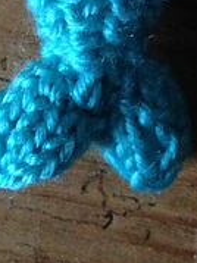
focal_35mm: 118
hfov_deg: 12.5
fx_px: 896
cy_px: -179
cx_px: 125
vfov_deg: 15.0
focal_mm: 4.12
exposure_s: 1/15
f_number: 2.4
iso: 500
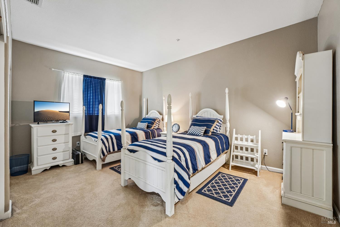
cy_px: 114
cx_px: 170
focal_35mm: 14
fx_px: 132
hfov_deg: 104.3
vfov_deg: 81.2
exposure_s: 1/8
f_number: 8
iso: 640
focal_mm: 14
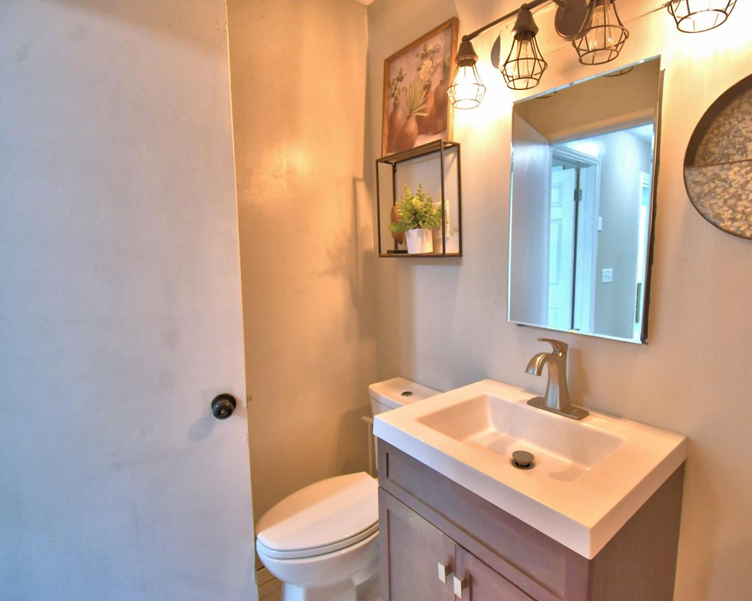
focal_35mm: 17
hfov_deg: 88.8
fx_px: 378
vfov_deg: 77.0
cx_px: 440
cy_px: 301
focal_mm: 10
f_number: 4.5
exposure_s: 1/30
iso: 720
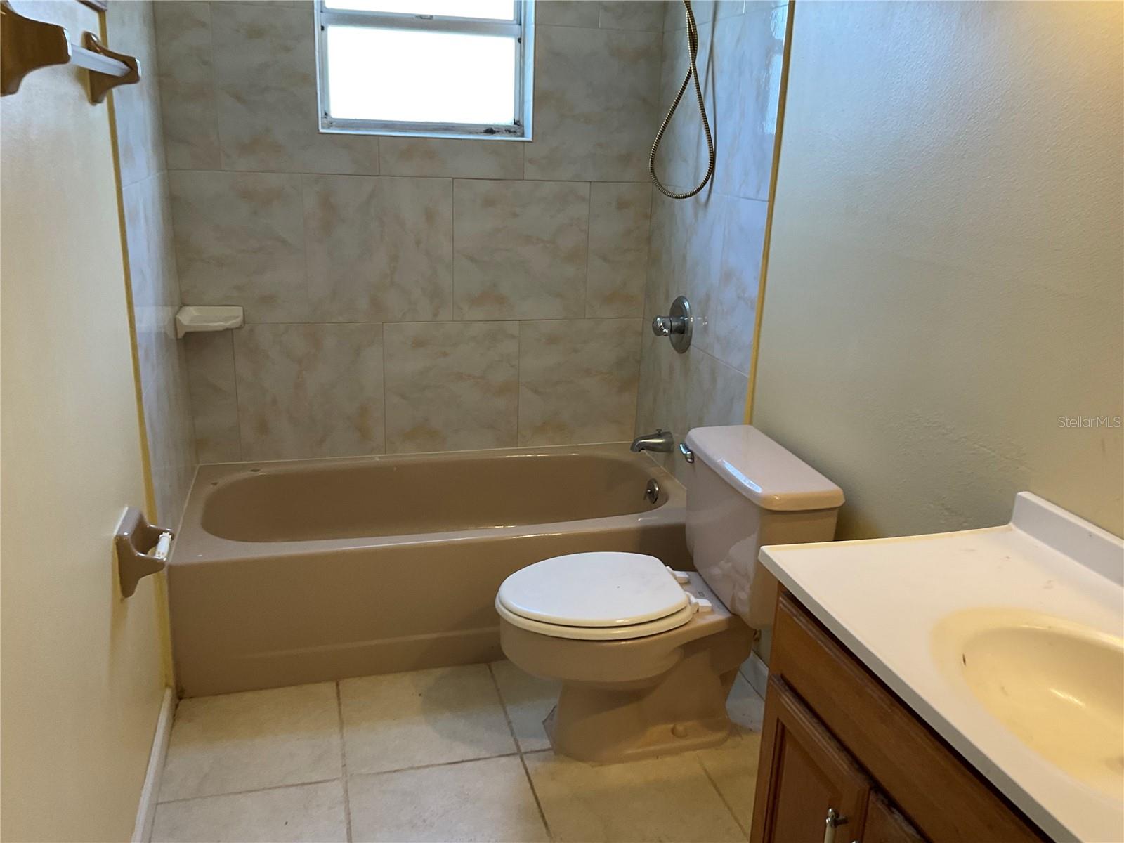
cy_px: 422
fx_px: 942
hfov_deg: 61.7
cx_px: 562
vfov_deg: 48.2
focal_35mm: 29
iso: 64
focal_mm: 3
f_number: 1.8
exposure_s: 1/60
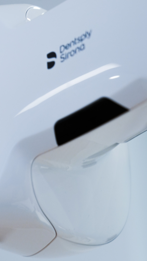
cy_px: 90
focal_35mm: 173
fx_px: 1199
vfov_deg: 12.4
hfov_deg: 7.0
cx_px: -5
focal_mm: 84
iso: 500
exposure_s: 1/50
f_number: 5.6
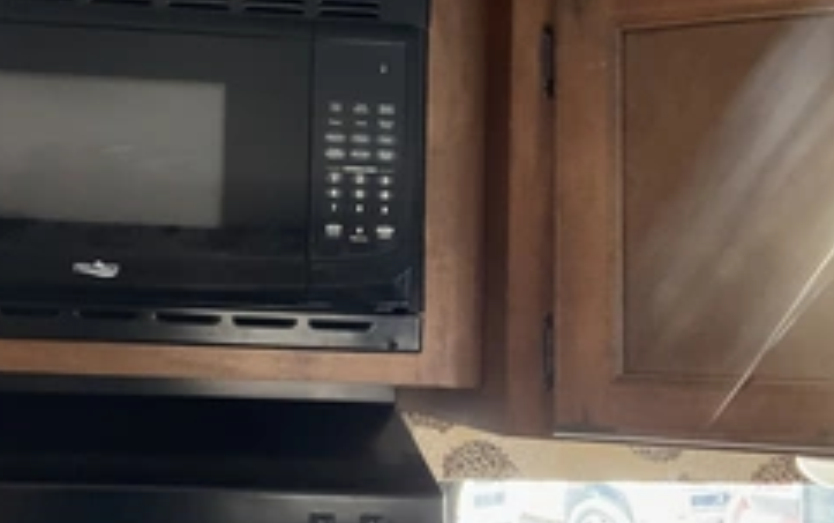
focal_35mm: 51
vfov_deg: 25.4
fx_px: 1160
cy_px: 249
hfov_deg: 38.1
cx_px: 170
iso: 320
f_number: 1.8
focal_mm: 3
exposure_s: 1/30
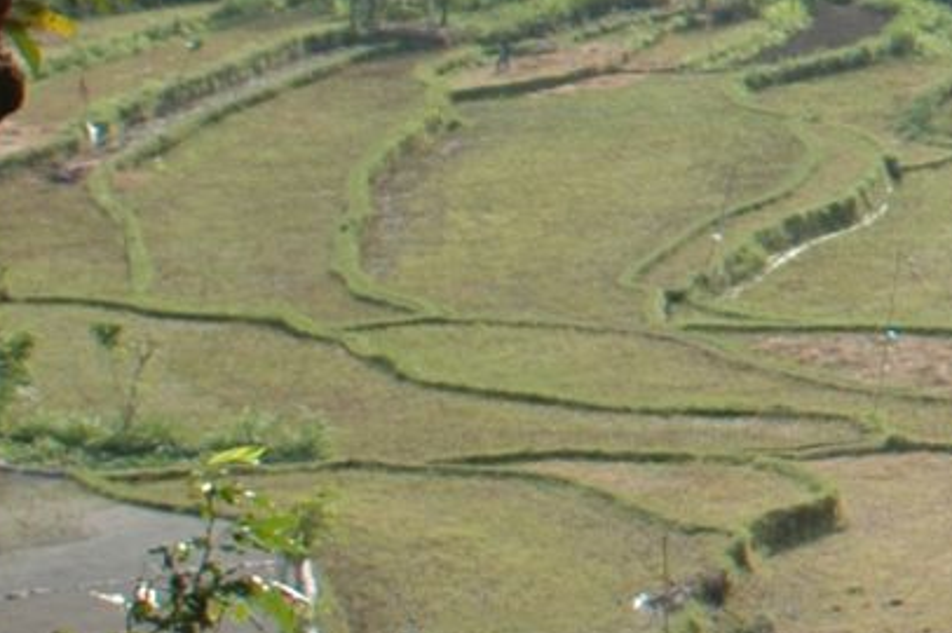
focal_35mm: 207
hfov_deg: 9.0
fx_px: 5469
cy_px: -455
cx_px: 2244
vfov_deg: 6.5
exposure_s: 1/800
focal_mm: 28
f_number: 3.5
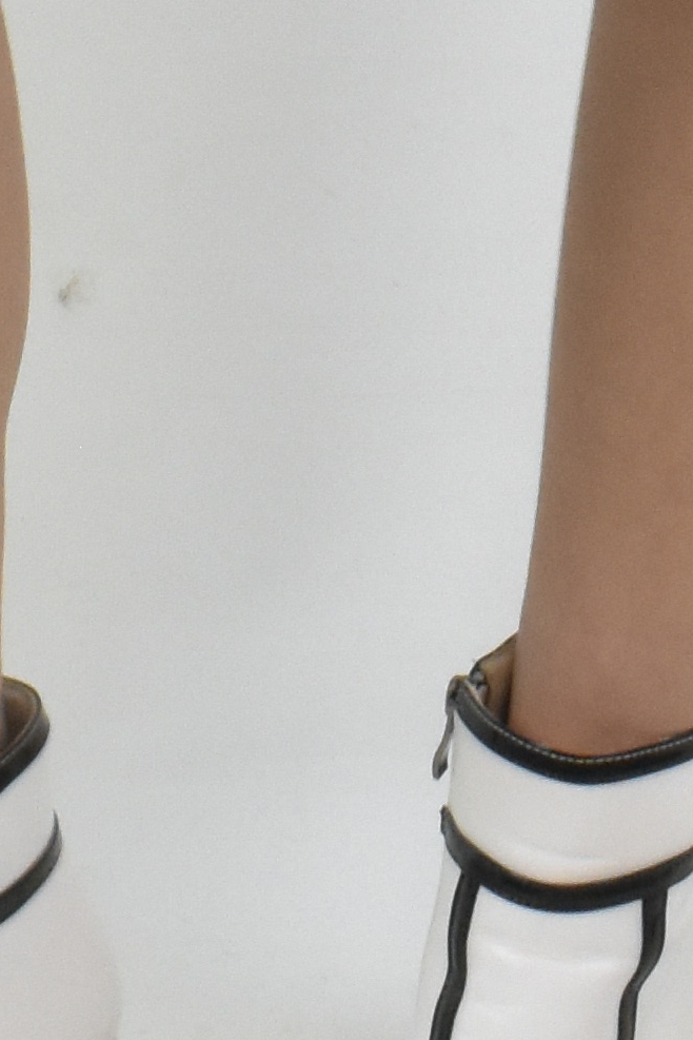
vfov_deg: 8.5
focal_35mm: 228
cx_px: 352
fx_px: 6584
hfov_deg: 6.0
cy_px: -1079
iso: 1600
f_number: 16
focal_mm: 25
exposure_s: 1/25
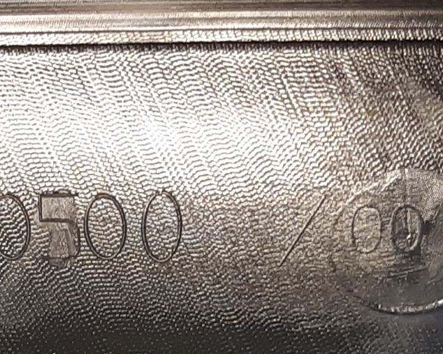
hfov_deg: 21.8
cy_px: 194
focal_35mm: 82
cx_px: -68
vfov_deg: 18.7
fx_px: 1075
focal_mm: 3.93
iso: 80
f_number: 1.7
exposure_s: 1/50
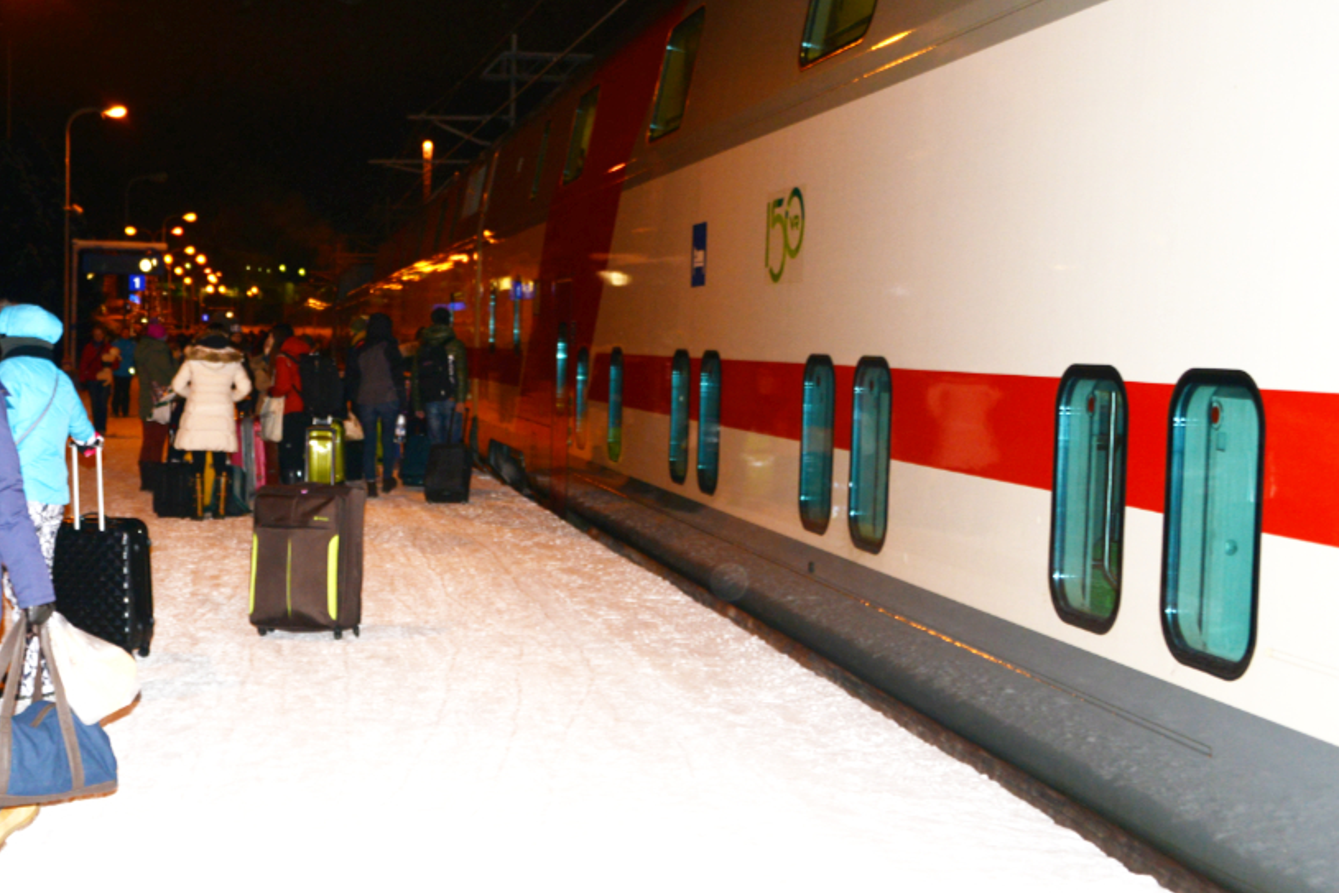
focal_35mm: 43
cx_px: 543
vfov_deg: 31.2
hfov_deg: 45.2
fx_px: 1600
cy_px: 446
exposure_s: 1/250
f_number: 3.8
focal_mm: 35
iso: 800
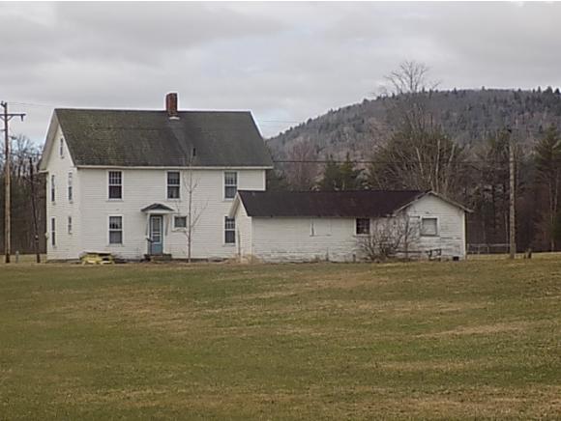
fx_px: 2498
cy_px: 210
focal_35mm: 154
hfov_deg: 12.8
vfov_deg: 9.7
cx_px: 280
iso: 80
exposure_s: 1/320
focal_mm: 27.3
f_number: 5.2
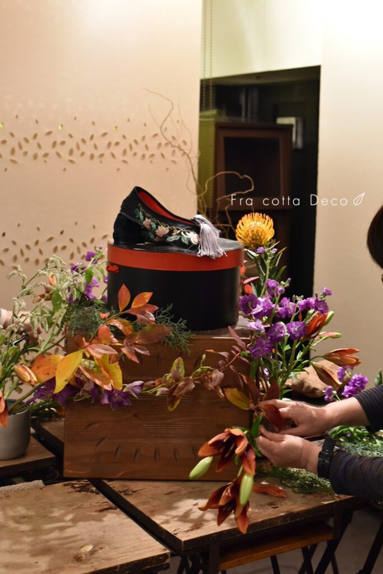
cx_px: 192
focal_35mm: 50
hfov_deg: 27.0
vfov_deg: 39.6
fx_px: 798
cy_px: 287
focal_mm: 50
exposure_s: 1/60
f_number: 5
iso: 4000
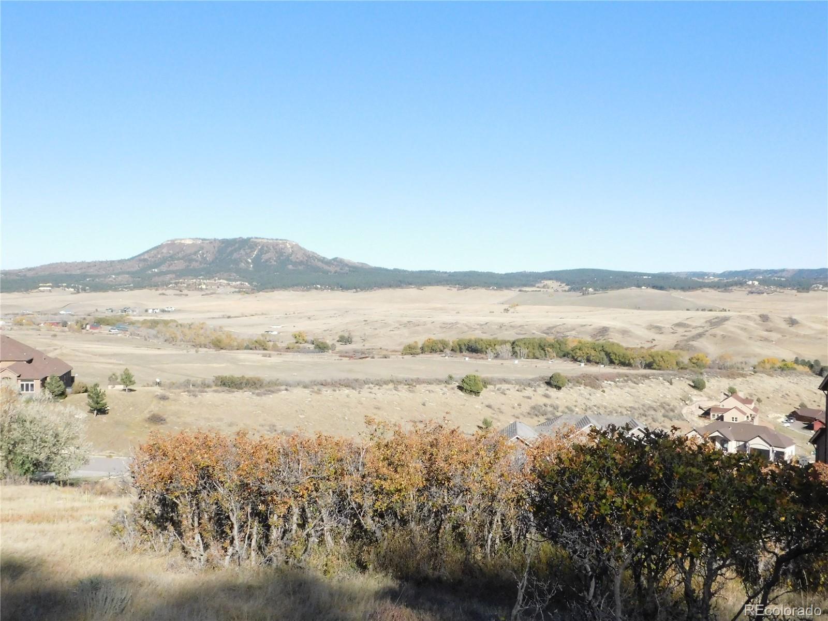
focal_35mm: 36
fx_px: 861
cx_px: 414
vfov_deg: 39.7
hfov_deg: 51.4
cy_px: 310
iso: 800
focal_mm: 6.3
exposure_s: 1/1500
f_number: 7
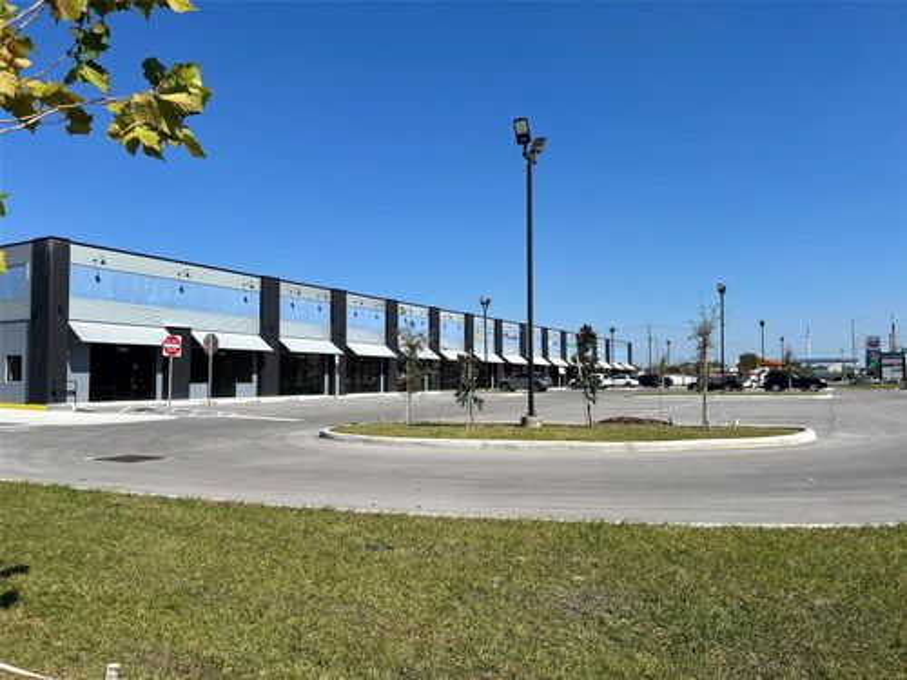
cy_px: 340
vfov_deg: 53.1
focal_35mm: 26
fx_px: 681
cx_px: 454
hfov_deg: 67.3
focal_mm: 5.7
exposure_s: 1/5882
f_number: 1.5
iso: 50
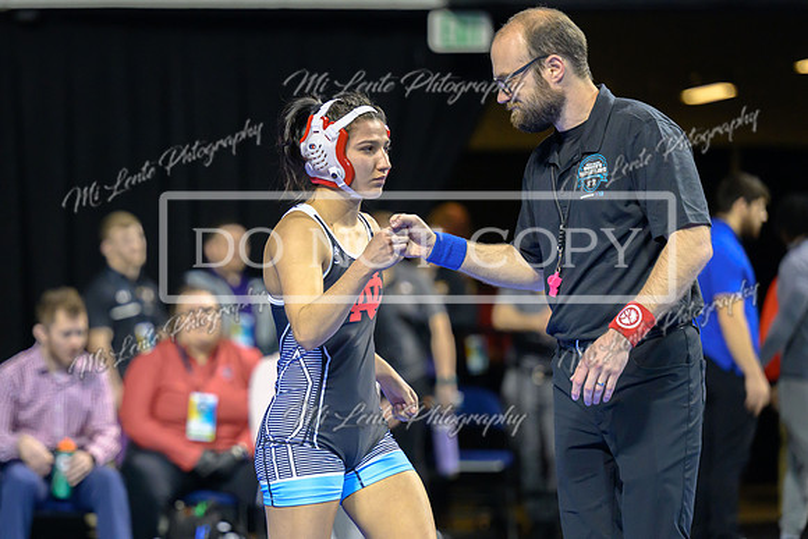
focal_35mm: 203
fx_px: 4549
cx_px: 262
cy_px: 334
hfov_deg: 10.1
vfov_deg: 6.8
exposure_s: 1/800
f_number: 2.8
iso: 3200
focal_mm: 150
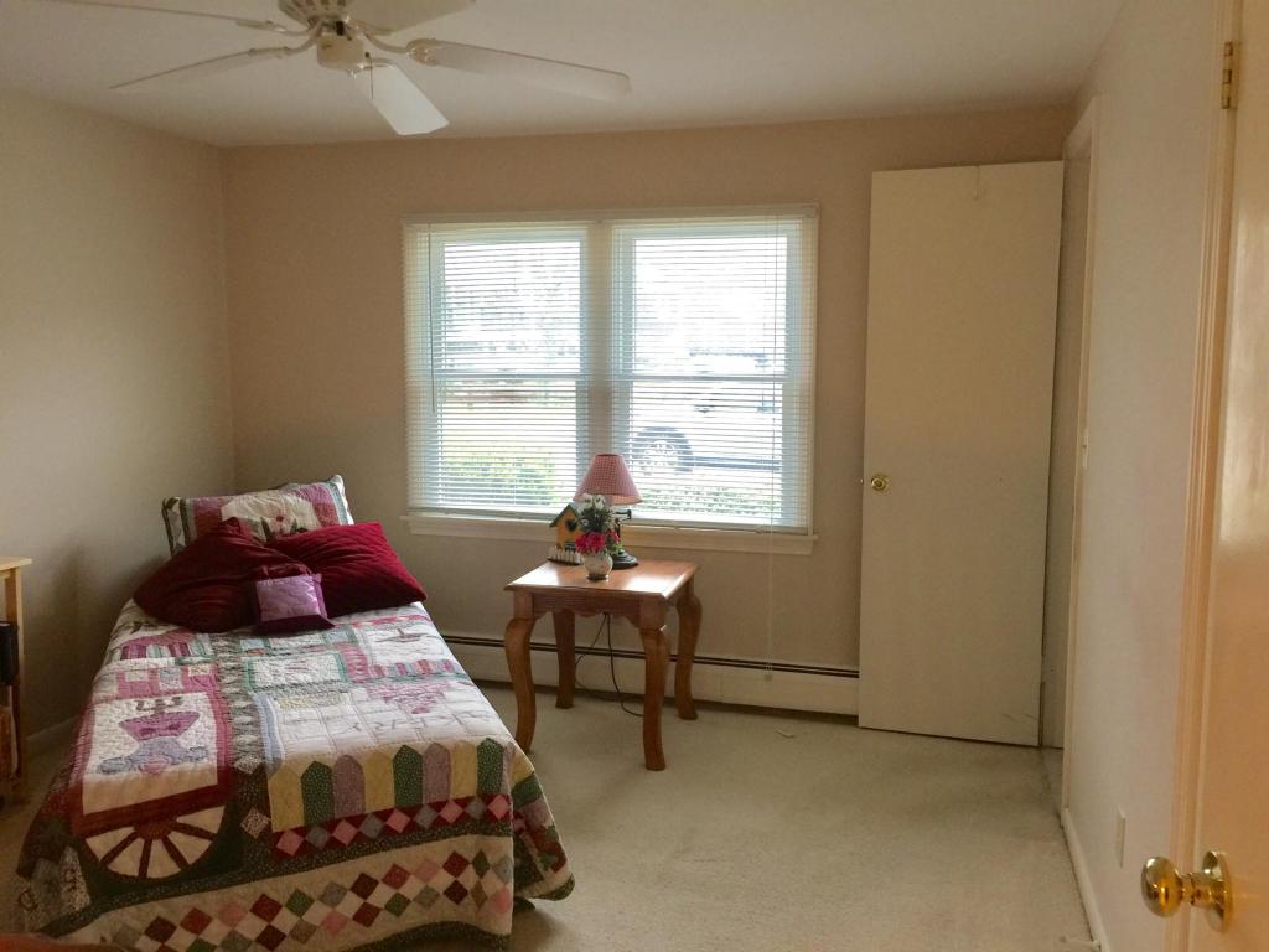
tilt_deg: -6.9
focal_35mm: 29
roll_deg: +0.2
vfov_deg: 48.2
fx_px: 1063
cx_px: 634
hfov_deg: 61.7
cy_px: 476
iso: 50
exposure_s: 1/15
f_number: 2.2
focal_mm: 4.15
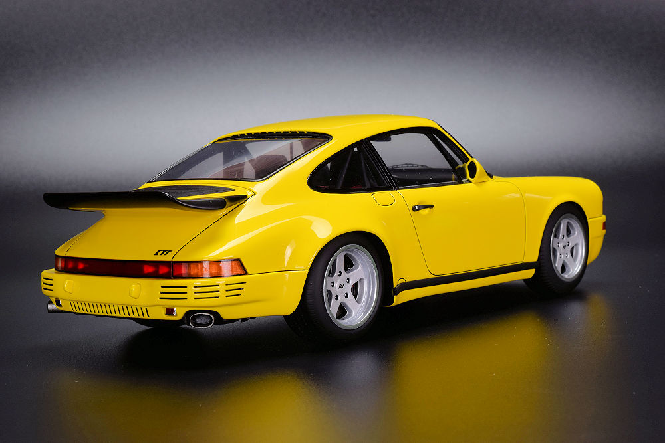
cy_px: 222
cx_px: 332
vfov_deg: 18.9
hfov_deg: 28.1
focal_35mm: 72
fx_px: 1330
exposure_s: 1
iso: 100
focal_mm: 48
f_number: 20
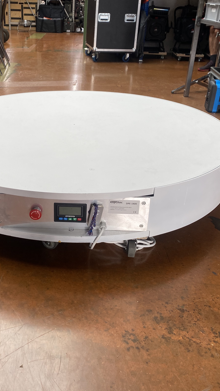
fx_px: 373
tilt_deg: -25.1
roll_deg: -0.3
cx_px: 65
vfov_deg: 55.3
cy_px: 184
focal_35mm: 36
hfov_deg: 32.4
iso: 80
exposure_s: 1/121
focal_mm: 4.25
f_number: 1.8
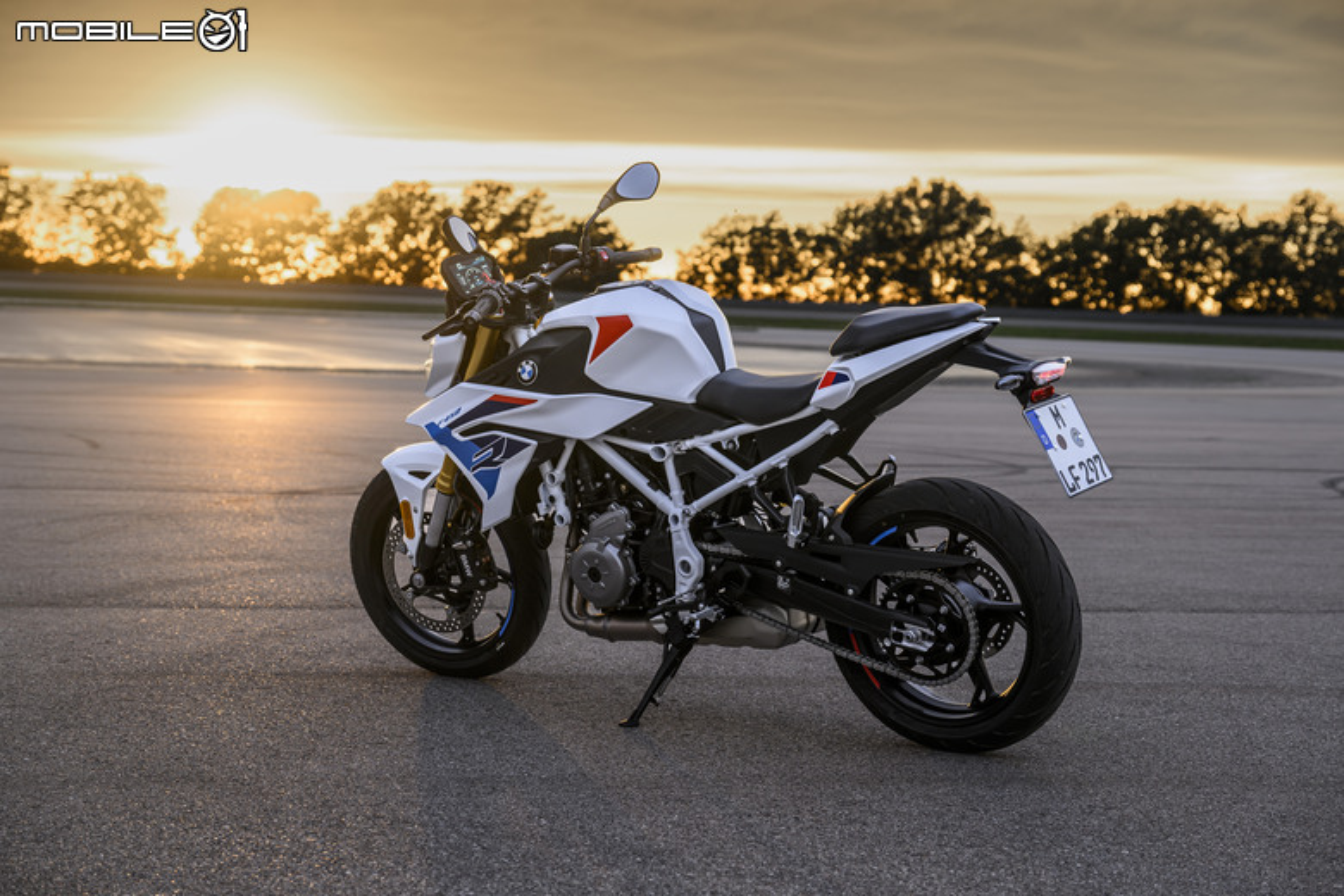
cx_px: 672
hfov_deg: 31.6
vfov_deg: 21.4
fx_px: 2374
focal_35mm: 64
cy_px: 448
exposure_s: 1/40
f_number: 4.5
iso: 200
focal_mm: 61
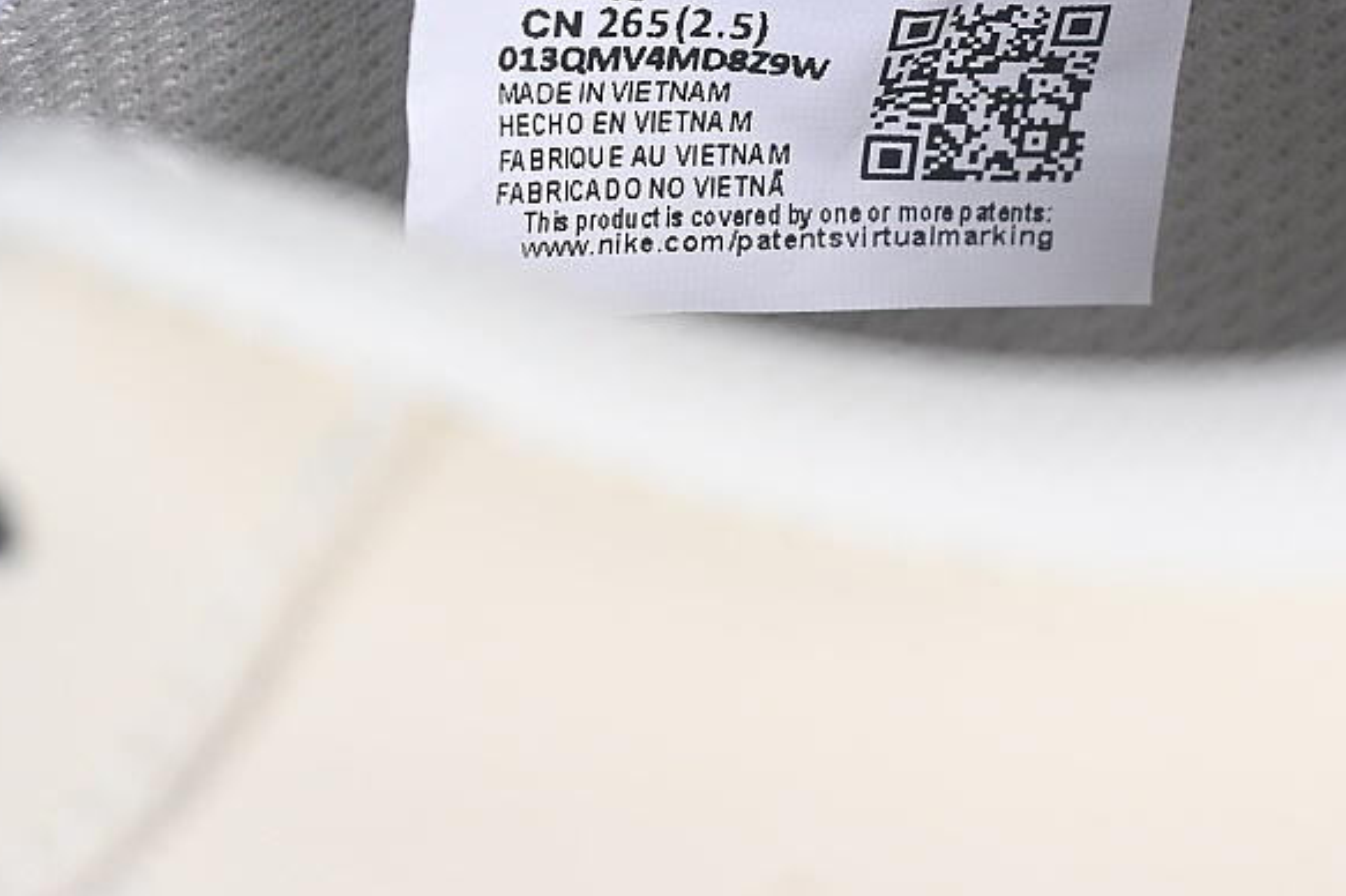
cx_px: 843
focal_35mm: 139
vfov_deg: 9.8
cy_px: 88
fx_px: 5194
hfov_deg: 14.8
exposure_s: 1/80
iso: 160
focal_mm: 50
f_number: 7.1
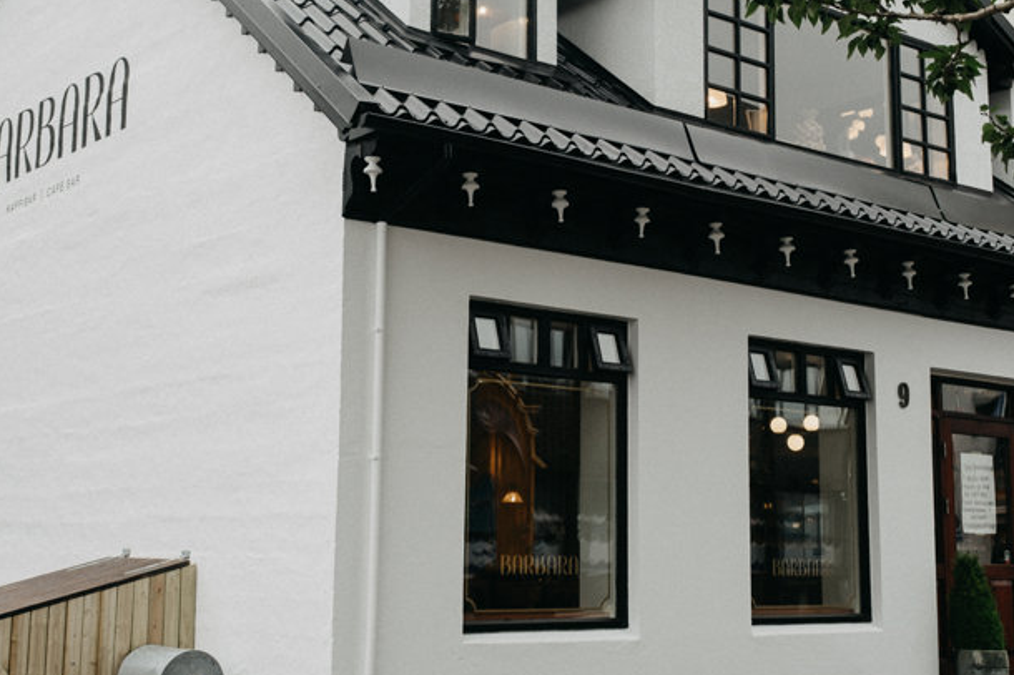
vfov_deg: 25.9
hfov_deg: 38.2
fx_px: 1464
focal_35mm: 52
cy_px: 302
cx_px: 494
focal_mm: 19.2
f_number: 4
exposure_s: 1/125
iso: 250
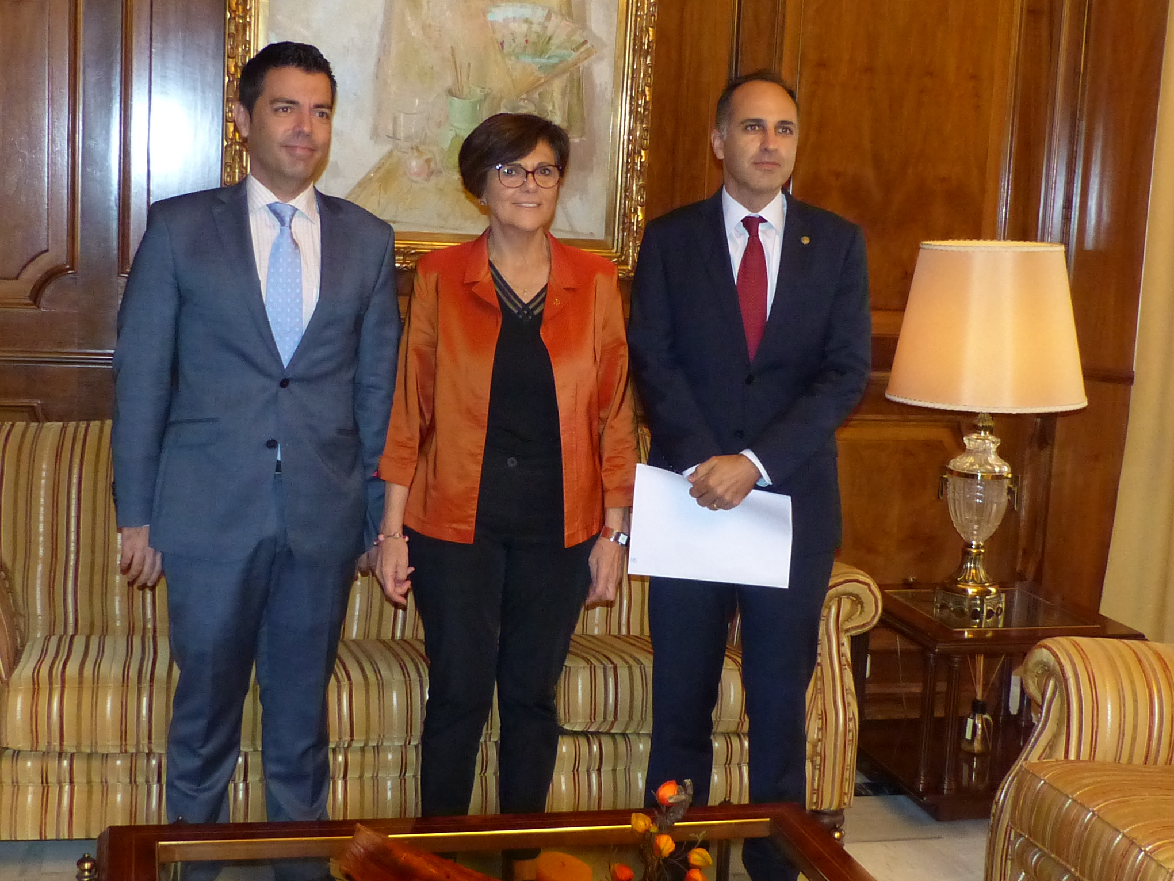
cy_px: 430
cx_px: 573
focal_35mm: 49
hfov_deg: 38.9
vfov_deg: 29.7
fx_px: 1662
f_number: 2.8
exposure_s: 1/60
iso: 400
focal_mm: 4.5
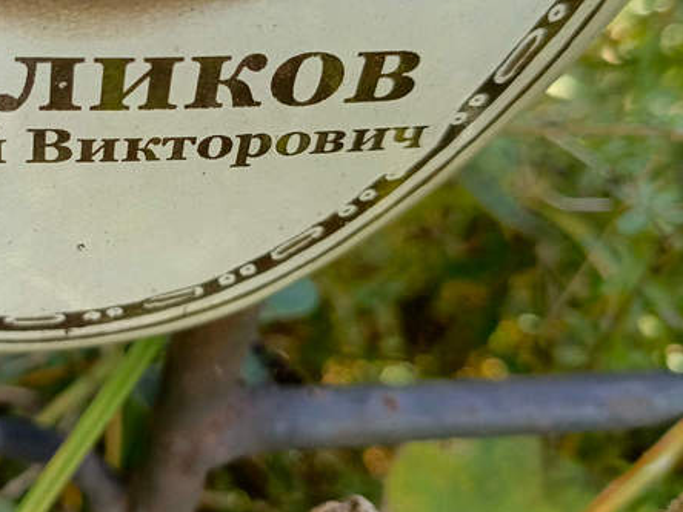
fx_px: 888
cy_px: 166
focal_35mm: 45
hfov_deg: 40.4
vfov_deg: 31.9
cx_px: 142
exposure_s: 1/128
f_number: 1.69
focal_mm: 4.76
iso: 110
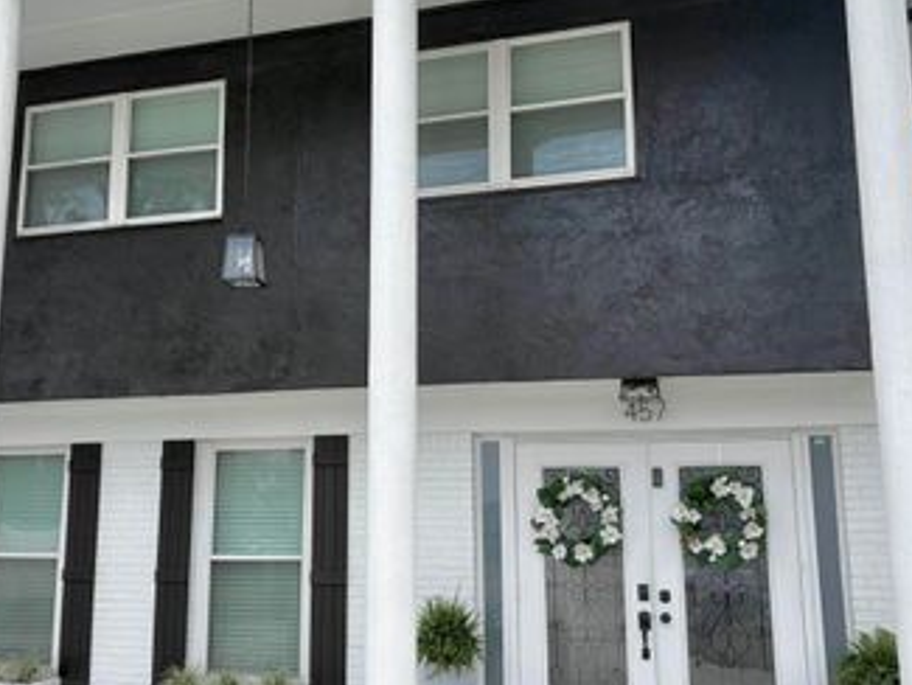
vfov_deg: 36.0
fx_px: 1054
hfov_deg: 46.5
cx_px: 370
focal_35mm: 40
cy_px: 319
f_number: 1.6
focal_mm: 5.96
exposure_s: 1/3448
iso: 50
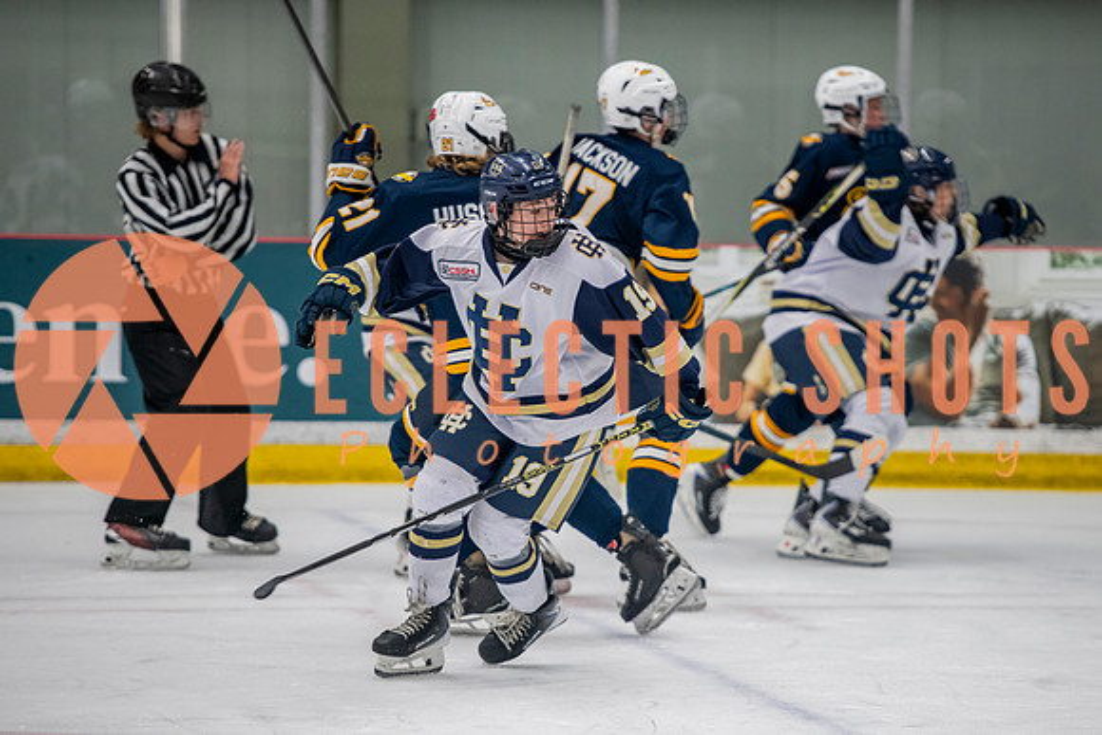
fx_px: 6544
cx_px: 622
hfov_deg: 9.6
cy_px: 436
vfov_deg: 6.4
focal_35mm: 214
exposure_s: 1/640
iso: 2000
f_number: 3.2
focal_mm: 180
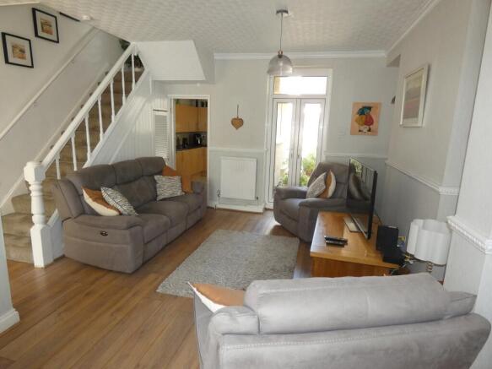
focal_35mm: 20
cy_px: 184
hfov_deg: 81.8
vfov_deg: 66.0
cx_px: 246
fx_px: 284
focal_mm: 3.6
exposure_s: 1/60
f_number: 2.8
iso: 320
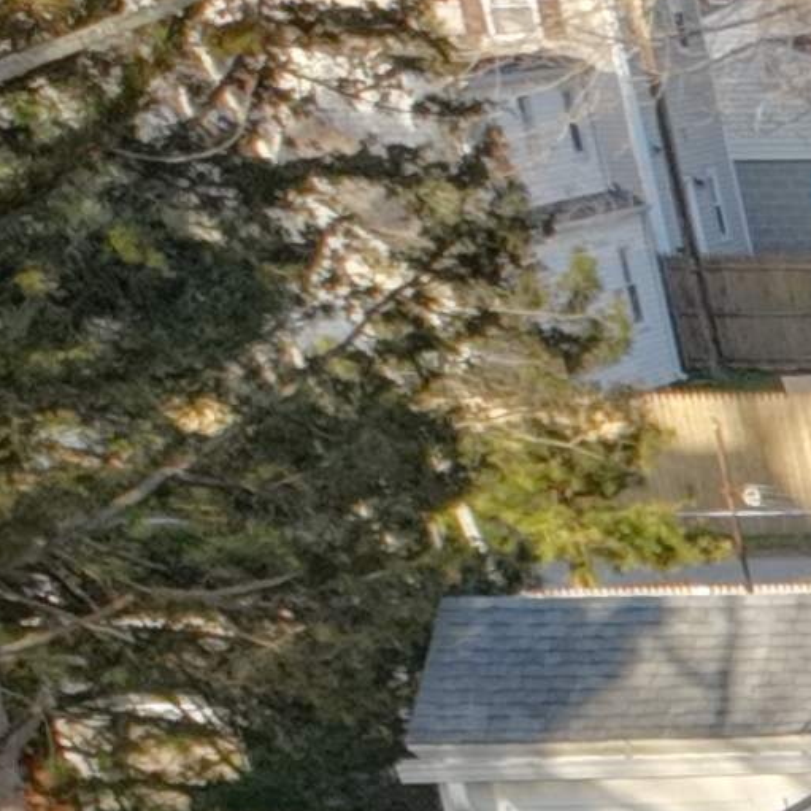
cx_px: 3630
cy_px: 2922
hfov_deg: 6.1
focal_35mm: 219
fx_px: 5805
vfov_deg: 6.7
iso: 112
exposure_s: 1/250
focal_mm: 12.29
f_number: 2.8
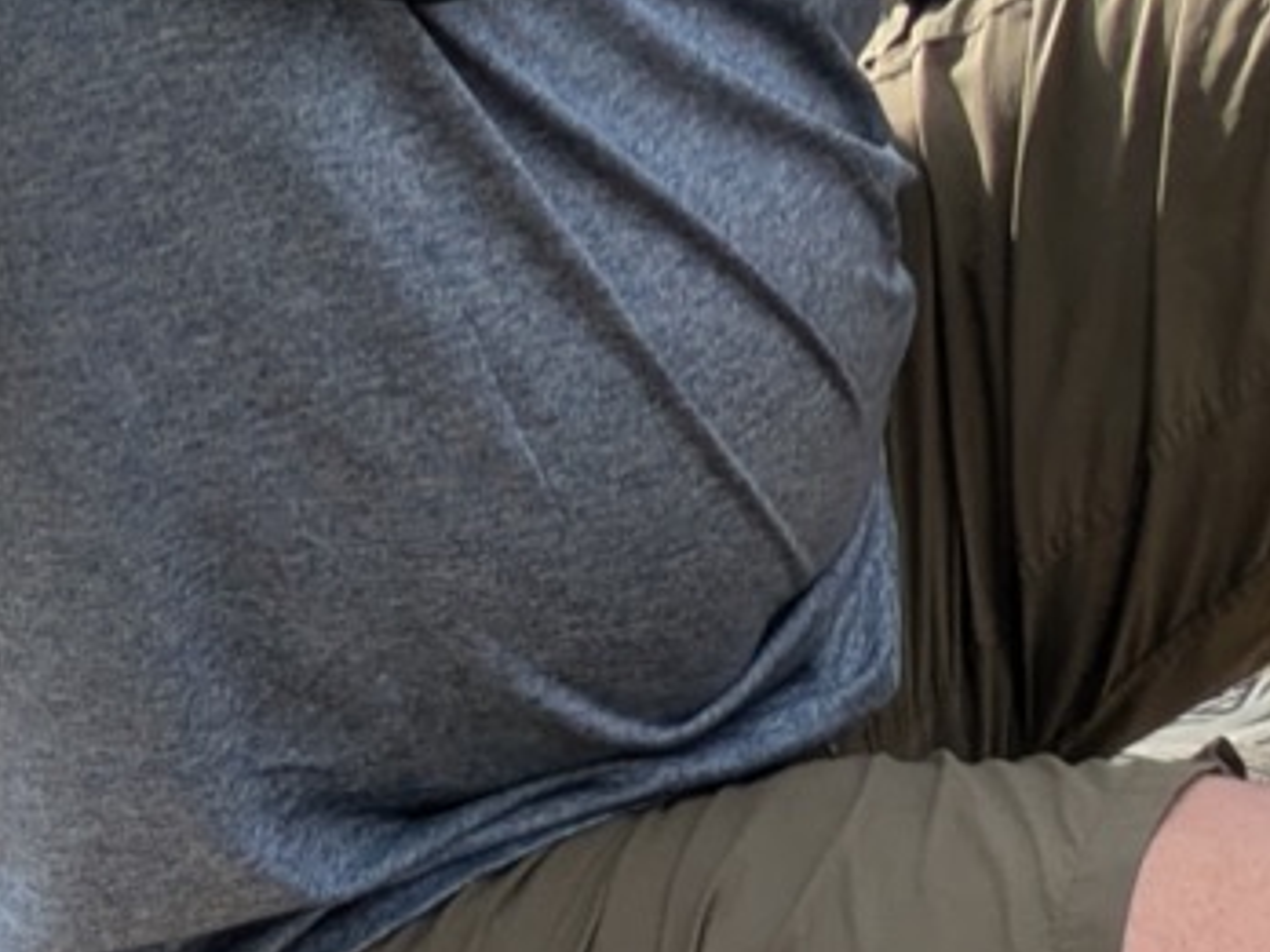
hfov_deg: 7.5
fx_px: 9686
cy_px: -155
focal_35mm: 264
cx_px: 1292
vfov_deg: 5.6
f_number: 1.89
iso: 50
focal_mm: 5.43
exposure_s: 1/2160
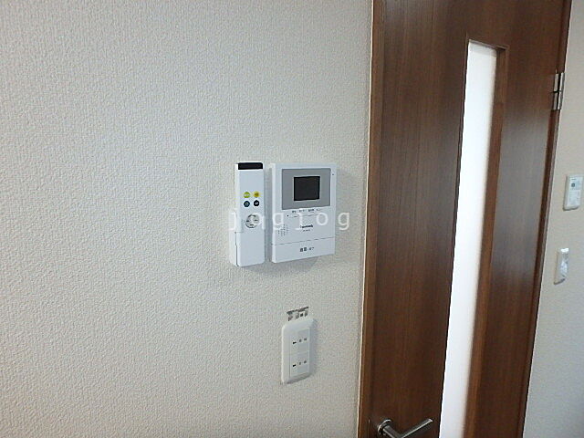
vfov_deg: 63.4
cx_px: 292
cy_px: 219
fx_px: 354
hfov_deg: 79.0
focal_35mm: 21
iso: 400
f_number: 3.5
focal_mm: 3.7
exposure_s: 1/30
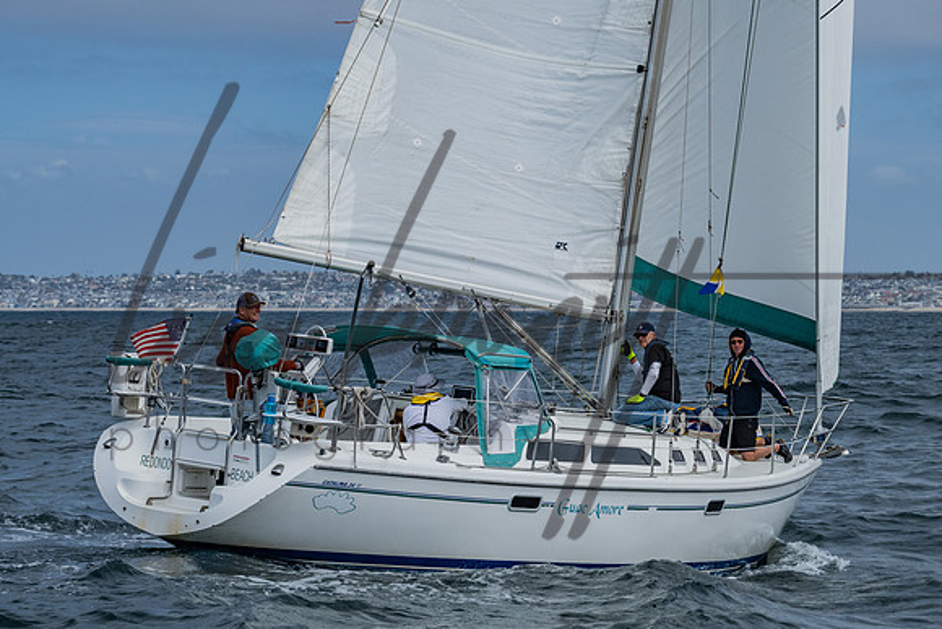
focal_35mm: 112
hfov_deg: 18.3
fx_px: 2924
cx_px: 541
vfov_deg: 12.3
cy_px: 367
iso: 200
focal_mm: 72
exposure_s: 1/2500
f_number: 6.3
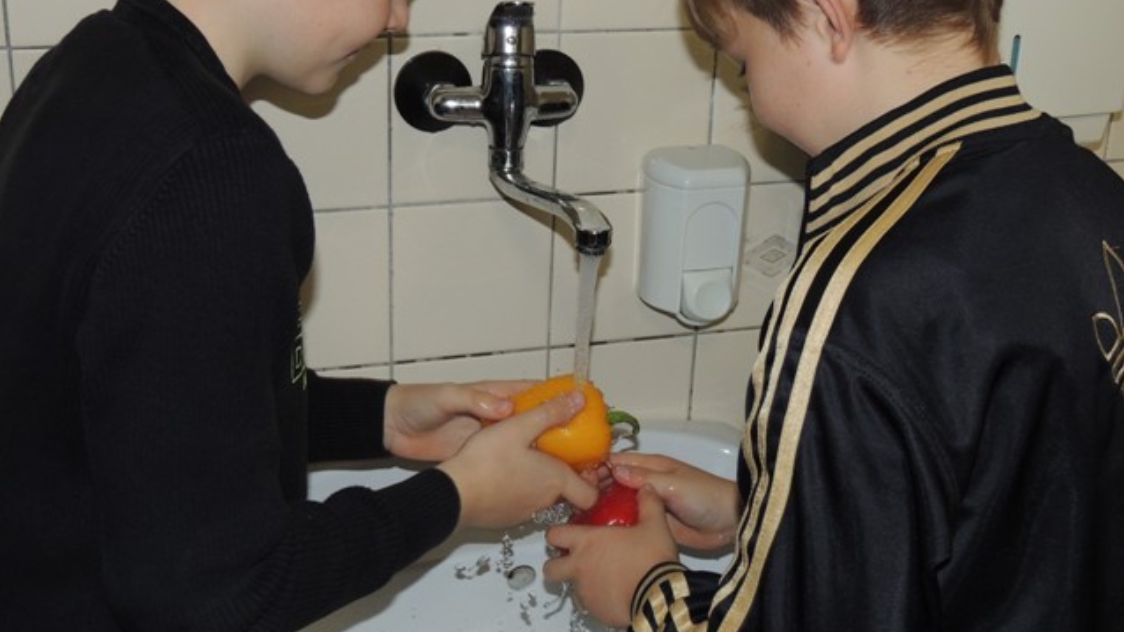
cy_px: 264
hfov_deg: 43.7
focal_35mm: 47
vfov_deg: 25.4
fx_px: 1401
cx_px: 562
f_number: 3.4
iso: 200
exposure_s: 1/30
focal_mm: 7.6
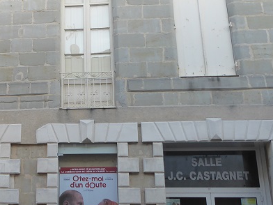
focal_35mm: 49
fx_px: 386
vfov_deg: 29.7
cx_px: 54
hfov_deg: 37.5
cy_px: 97
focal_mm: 4.3
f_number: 3.3
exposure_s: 1/100
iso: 125
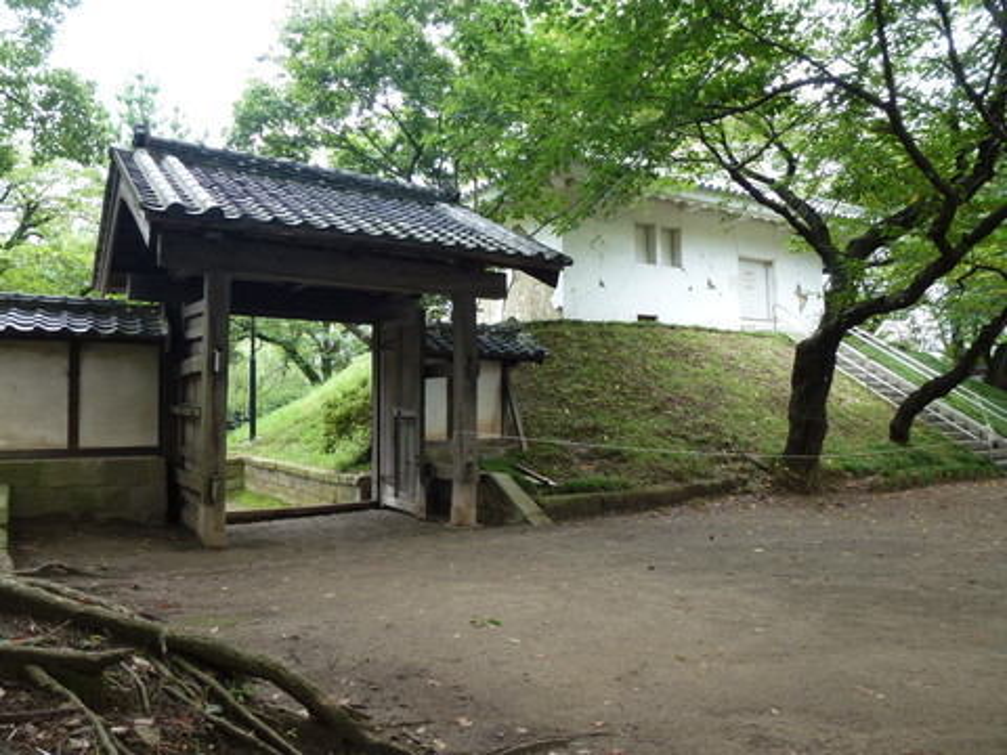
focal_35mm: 24
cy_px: 378
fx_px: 698
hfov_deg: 71.6
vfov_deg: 56.8
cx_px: 504
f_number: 3.3
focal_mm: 4.3
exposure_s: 1/60
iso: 160
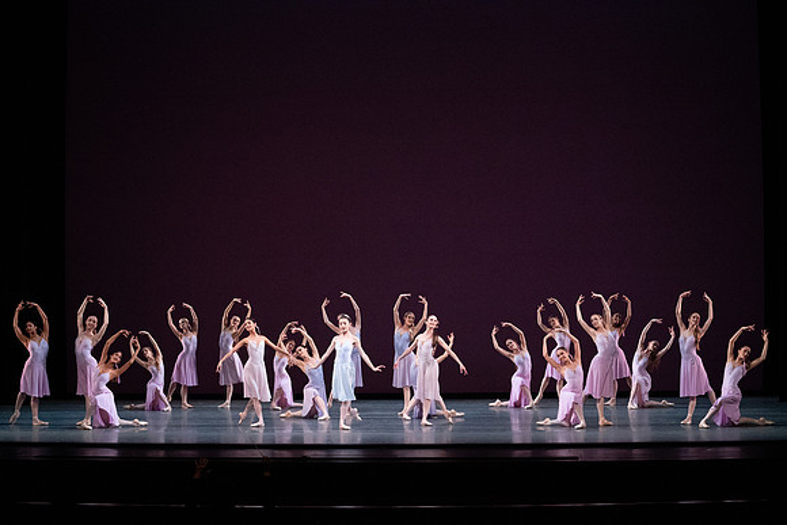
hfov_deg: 28.8
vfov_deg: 19.5
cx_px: 394
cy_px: 262
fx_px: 1531
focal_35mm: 70
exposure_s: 1/400
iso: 12800
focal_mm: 70
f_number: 9
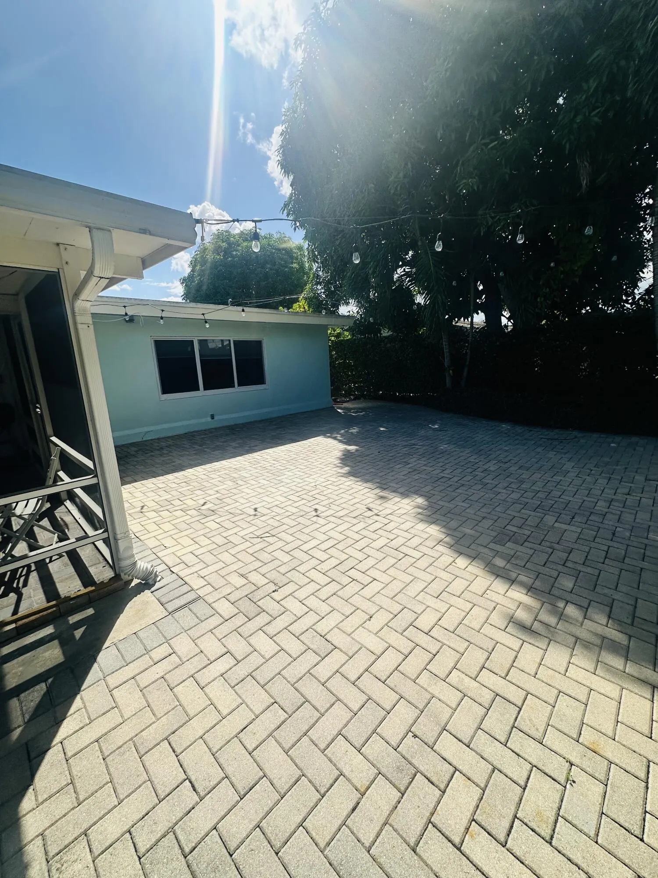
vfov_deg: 102.1
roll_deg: +2.4
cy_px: 439
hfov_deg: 85.7
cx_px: 329
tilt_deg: -12.4
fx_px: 355
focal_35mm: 14
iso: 50
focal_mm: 2.22
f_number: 2.2
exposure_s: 1/2882
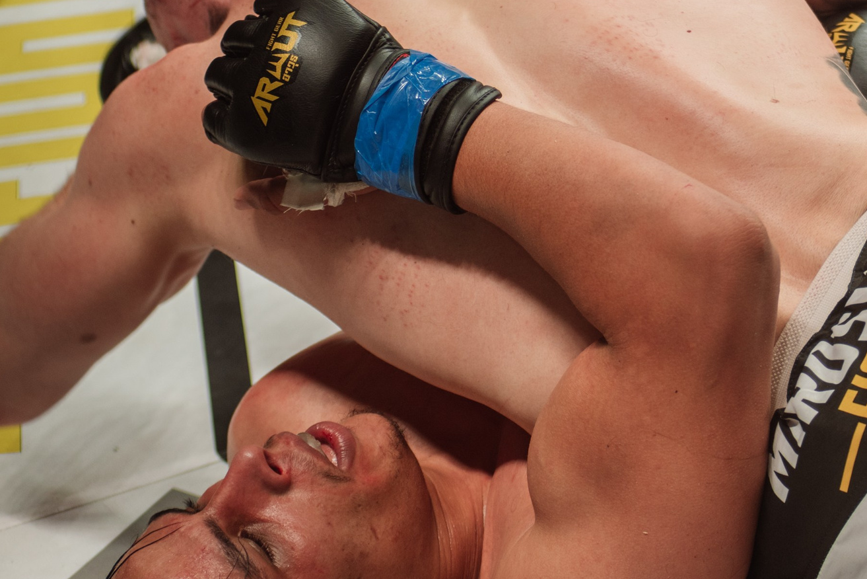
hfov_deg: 13.1
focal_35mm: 156
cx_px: 766
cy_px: 134
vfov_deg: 8.8
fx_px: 3758
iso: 220
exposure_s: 1/320
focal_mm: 80
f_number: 4
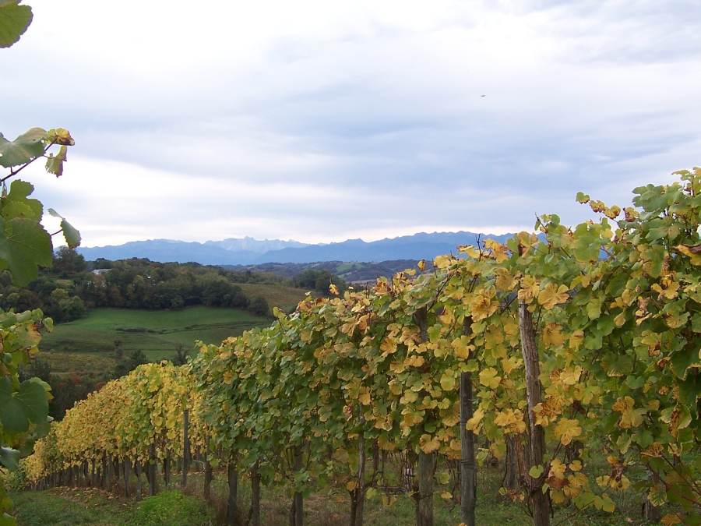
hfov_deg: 46.8
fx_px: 810
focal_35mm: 40
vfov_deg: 36.0
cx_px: 350
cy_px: 263
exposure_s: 1/180
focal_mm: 6.7
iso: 80
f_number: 4
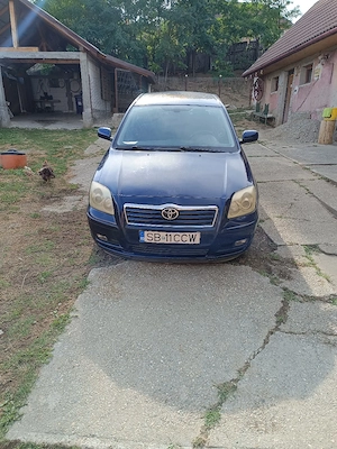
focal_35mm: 24
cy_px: 224
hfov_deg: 56.8
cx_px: 168
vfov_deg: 71.6
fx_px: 312
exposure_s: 1/270
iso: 50
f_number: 1.88
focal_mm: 5.59
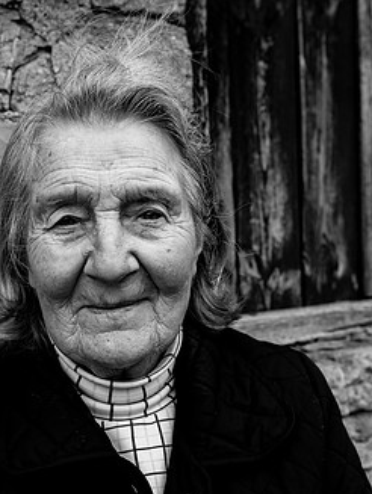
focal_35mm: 44
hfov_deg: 32.9
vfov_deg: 42.8
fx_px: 629
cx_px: 168
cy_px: 276
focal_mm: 24
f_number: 5
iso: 200
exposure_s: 1/400
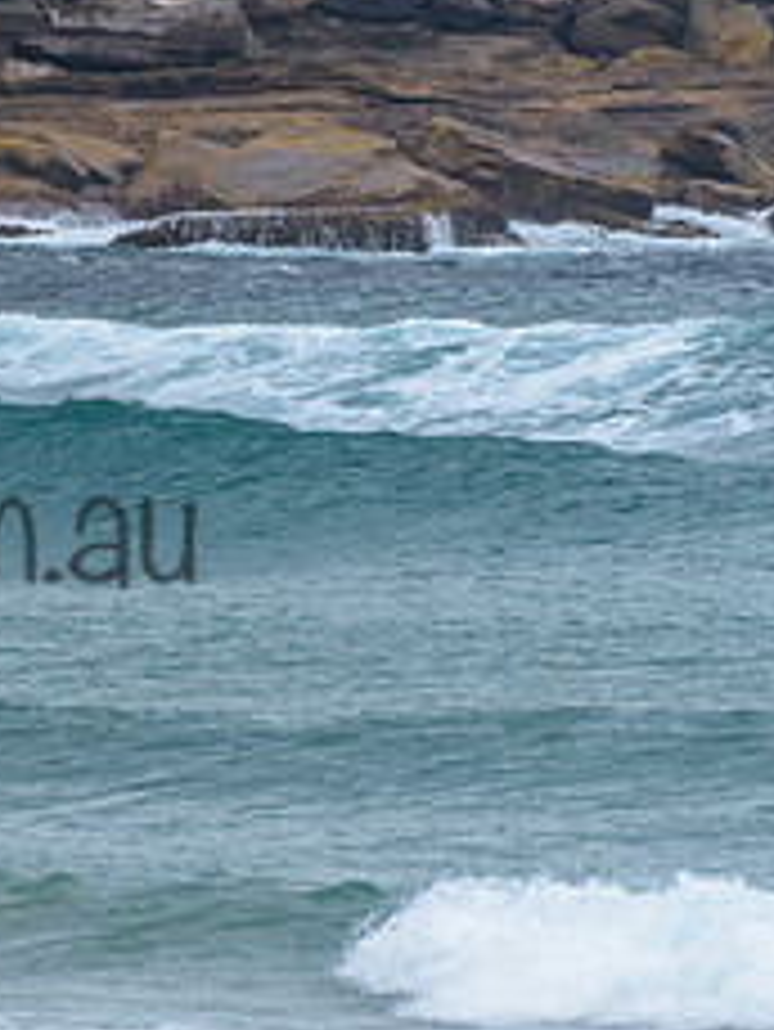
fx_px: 44410
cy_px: 456
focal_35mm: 1491
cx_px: -314
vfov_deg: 1.3
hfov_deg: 1.0
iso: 320
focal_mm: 500
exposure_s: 1/2000
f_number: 5.6
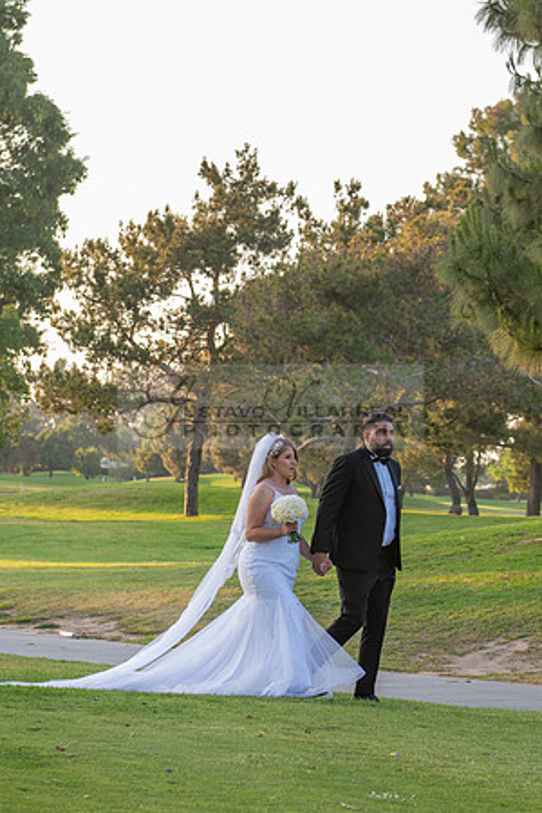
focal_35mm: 127
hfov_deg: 10.8
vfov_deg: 16.1
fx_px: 2870
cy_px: 420
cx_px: 406
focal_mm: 70
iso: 200
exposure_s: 1/125
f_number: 4
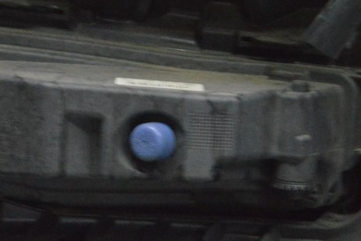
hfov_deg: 13.7
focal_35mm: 149
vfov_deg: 9.2
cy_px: 67
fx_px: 1496
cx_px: 112
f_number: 20
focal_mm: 45
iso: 6400
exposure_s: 1/13
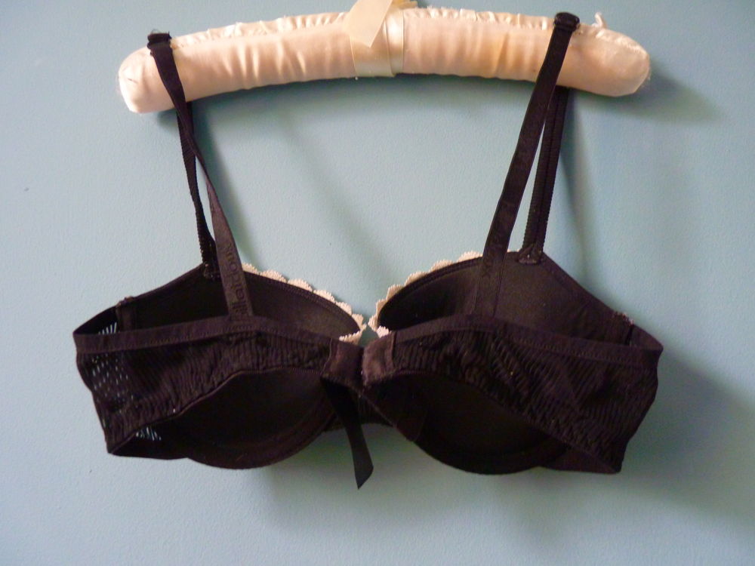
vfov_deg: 48.2
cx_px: 378
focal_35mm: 29
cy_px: 283
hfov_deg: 61.7
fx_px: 633
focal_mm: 5.2
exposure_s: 1/8
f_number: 2.8
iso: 400
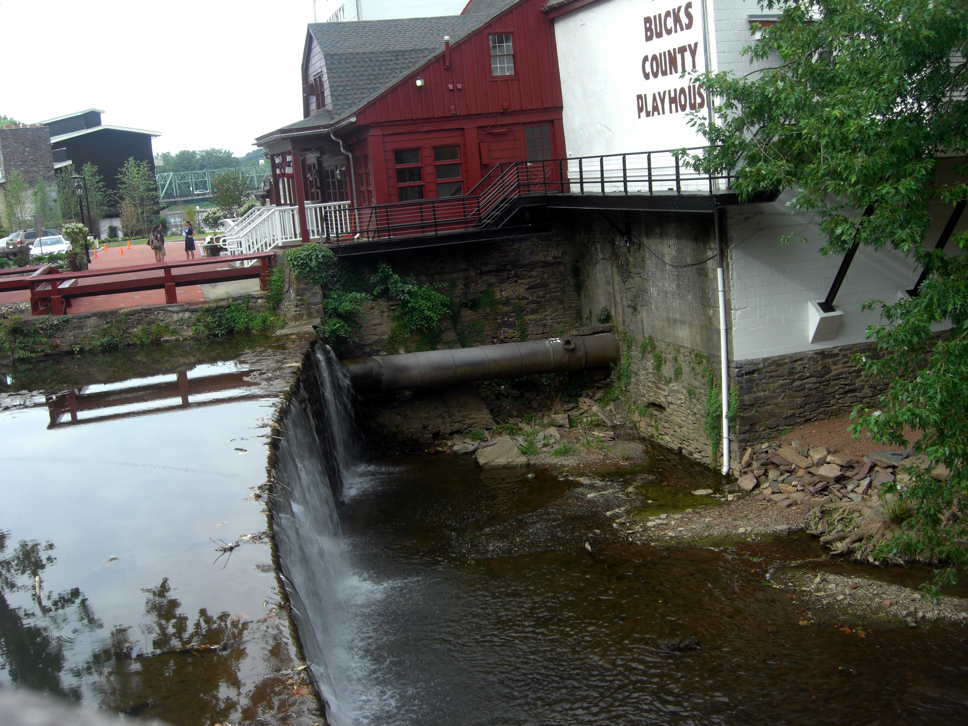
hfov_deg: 49.0
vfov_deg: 37.7
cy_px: 363
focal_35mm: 38
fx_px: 1063
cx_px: 484
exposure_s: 1/30
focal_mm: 7.9
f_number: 8
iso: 80
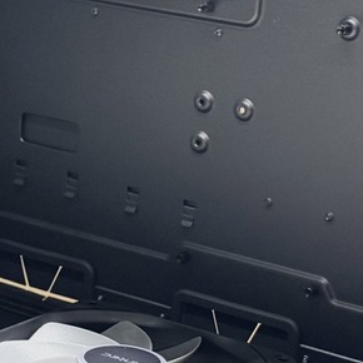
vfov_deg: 15.2
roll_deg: -5.6
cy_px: 270
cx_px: 179
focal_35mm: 114
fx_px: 1353
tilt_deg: -17.3
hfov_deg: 15.3
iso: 500
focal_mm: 6.76
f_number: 1.78
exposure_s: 1/32
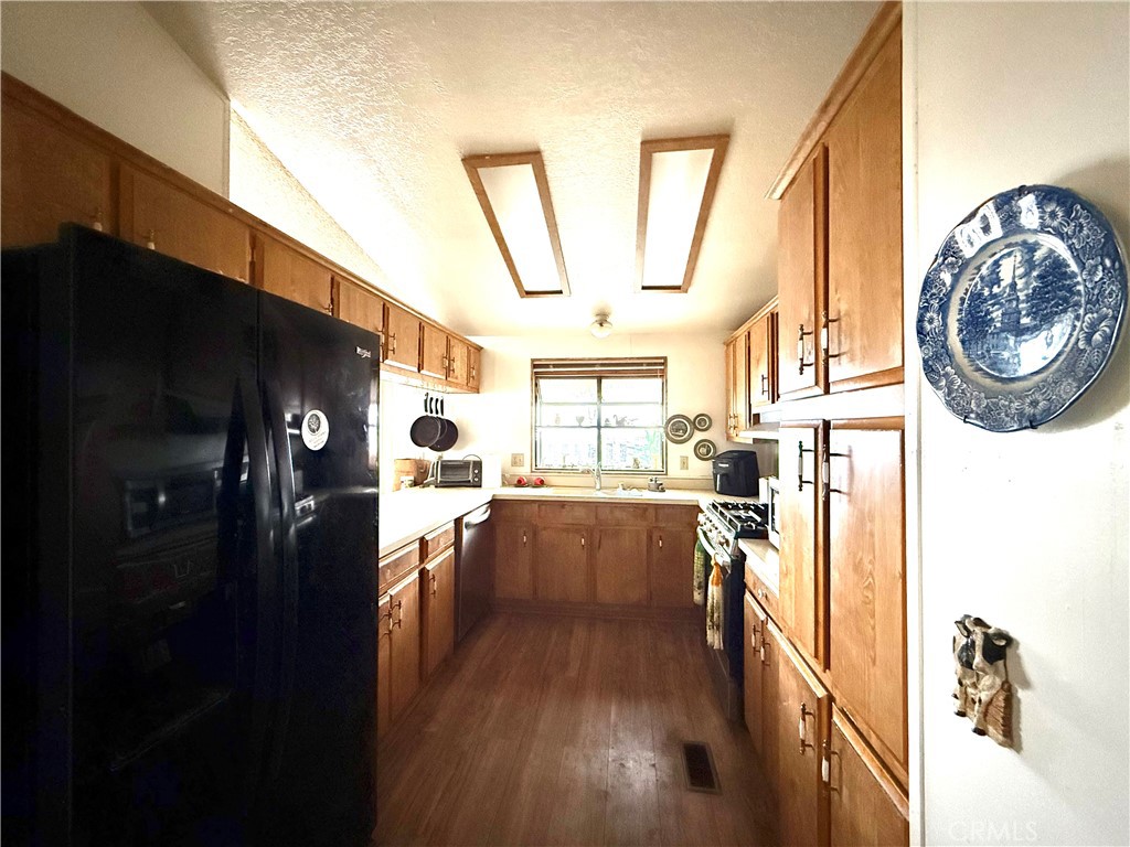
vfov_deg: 85.7
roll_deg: -0.1
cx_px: 565
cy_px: 424
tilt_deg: +0.1
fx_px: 457
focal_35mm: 14
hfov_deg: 102.1
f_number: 2.2
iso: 1250
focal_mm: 2.22
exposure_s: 1/60
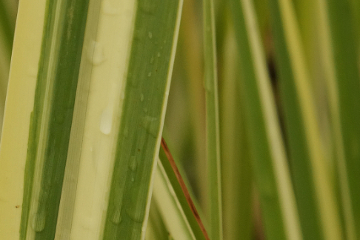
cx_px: 6
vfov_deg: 3.7
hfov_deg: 5.6
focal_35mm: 370
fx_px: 3700
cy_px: 182
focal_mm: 100
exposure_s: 1/160
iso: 500
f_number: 13
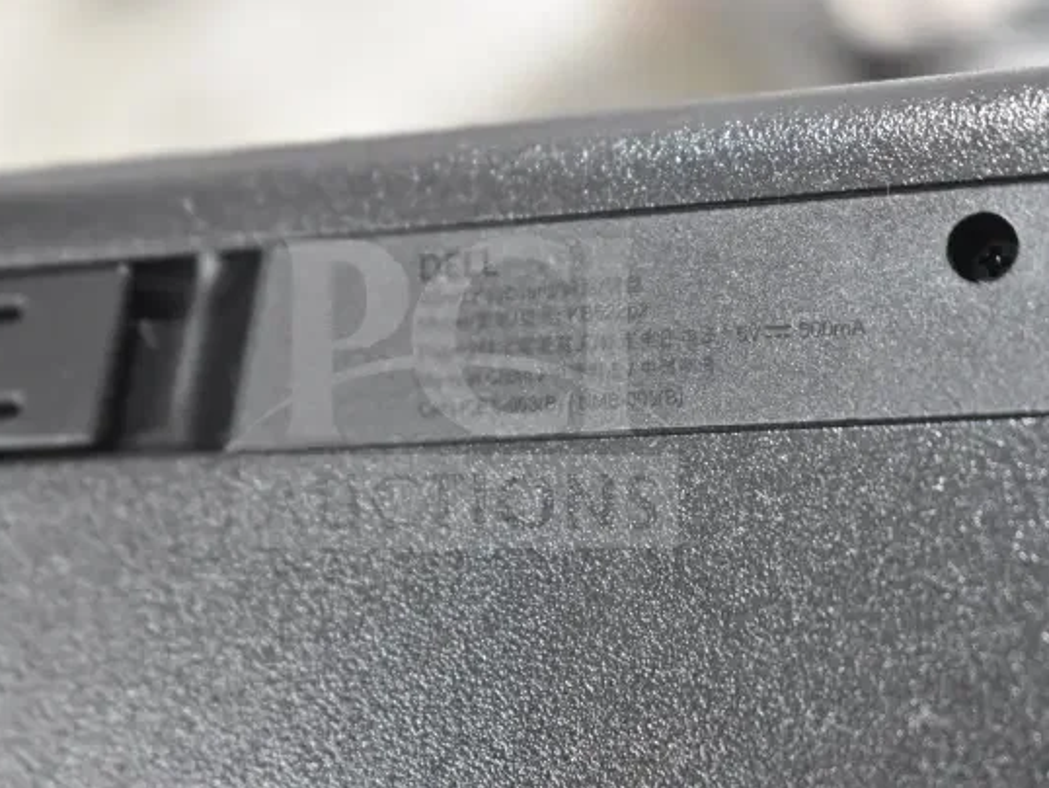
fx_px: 2577
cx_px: 458
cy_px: 393
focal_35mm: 85
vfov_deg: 17.4
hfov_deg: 23.0
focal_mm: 52
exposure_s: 1/80
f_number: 5.6
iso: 7200
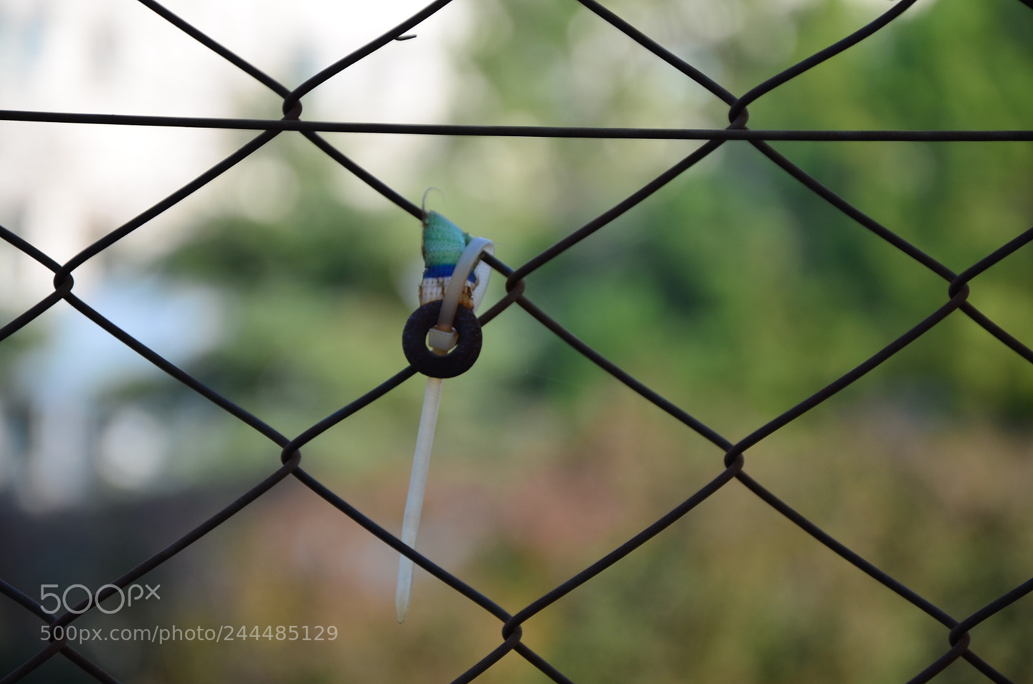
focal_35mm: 158
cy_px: 342
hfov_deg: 13.1
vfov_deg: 8.7
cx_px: 516
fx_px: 4509
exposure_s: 1/125
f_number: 5.6
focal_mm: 105
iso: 100
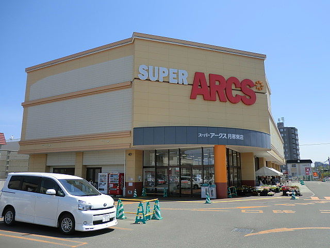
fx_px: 257
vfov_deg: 51.4
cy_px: 124
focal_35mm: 27
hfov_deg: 65.3
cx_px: 165
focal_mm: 4.9
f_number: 3.2
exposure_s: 1/800
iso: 50
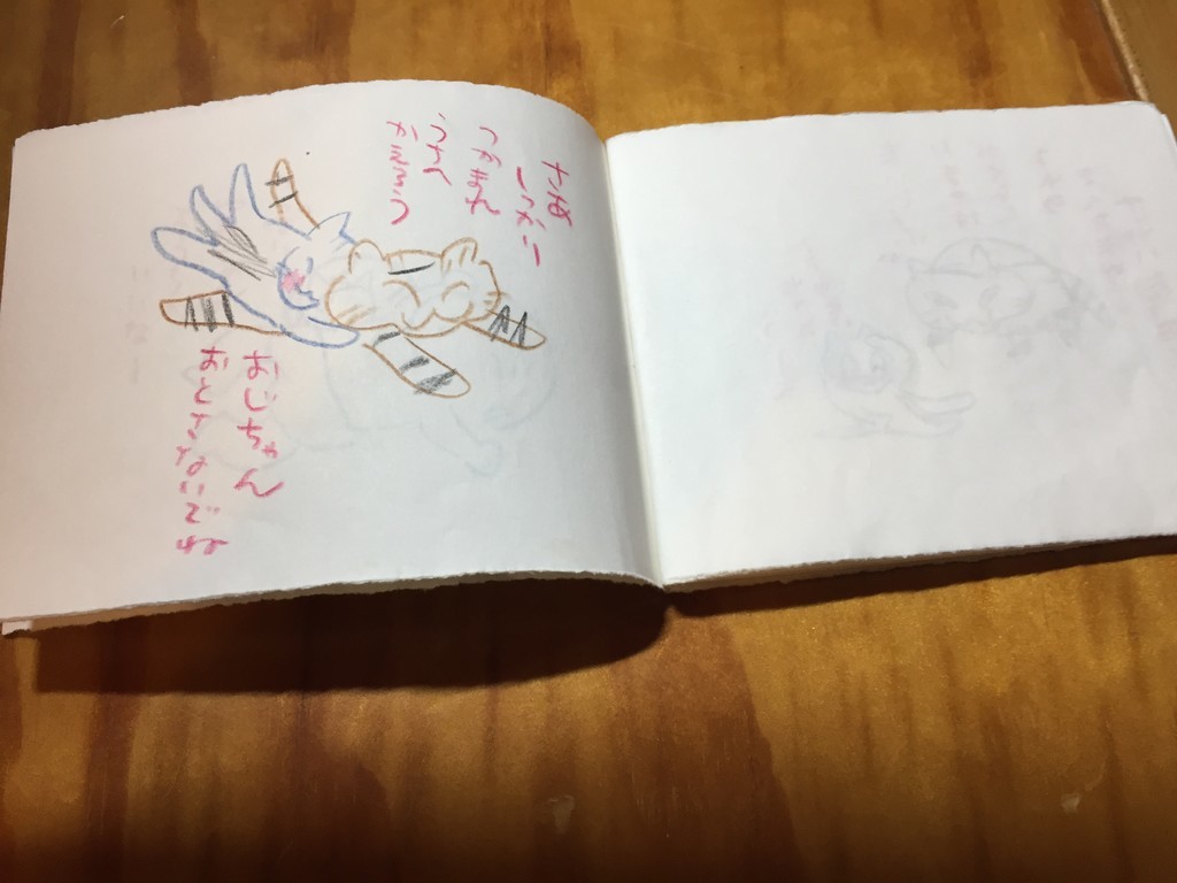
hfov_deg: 61.7
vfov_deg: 48.2
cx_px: 588
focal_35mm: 29
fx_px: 986
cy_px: 442
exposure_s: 1/30
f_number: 2.2
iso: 64
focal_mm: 4.15
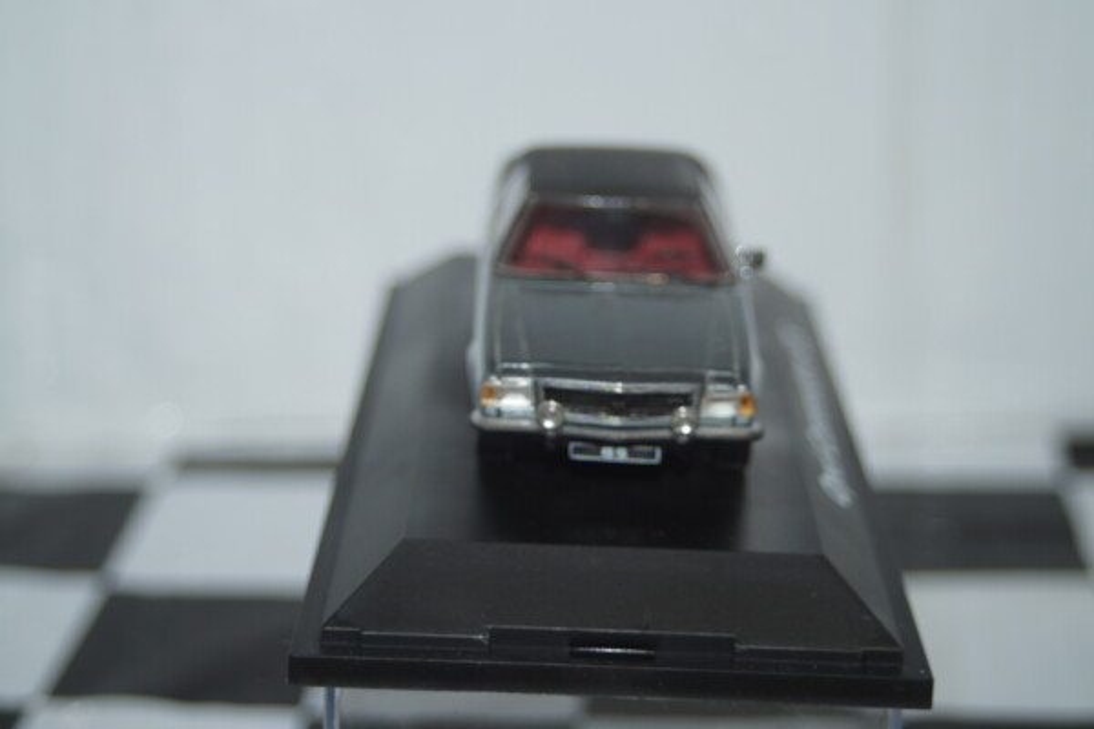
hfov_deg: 24.6
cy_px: 364
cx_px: 547
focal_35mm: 82
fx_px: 2507
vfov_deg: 16.6
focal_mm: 55
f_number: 5
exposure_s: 1/60
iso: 200
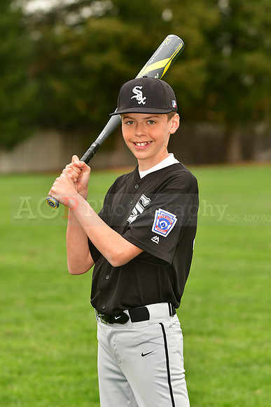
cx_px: 136
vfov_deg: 11.4
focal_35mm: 180
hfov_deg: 7.6
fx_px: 2031
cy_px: 204
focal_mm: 120
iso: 320
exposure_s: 1/1000
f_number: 4
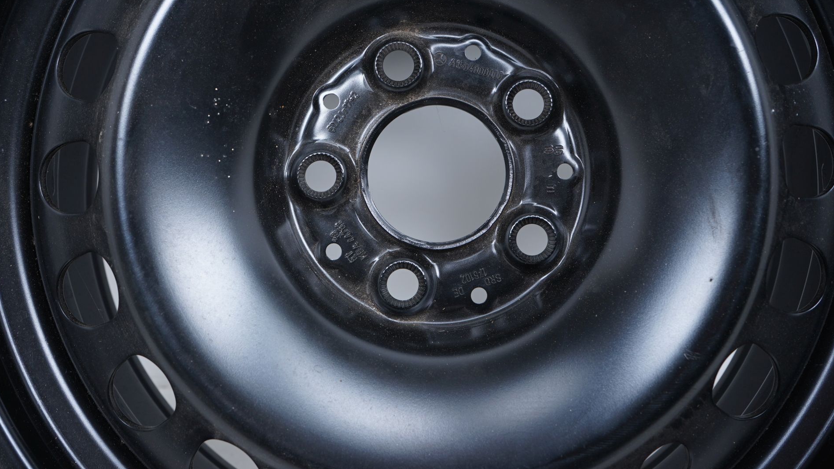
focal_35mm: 35
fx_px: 774
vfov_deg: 33.6
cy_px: 193
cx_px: 412
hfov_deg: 56.6
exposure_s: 1/100
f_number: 7.1
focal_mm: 33
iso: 250
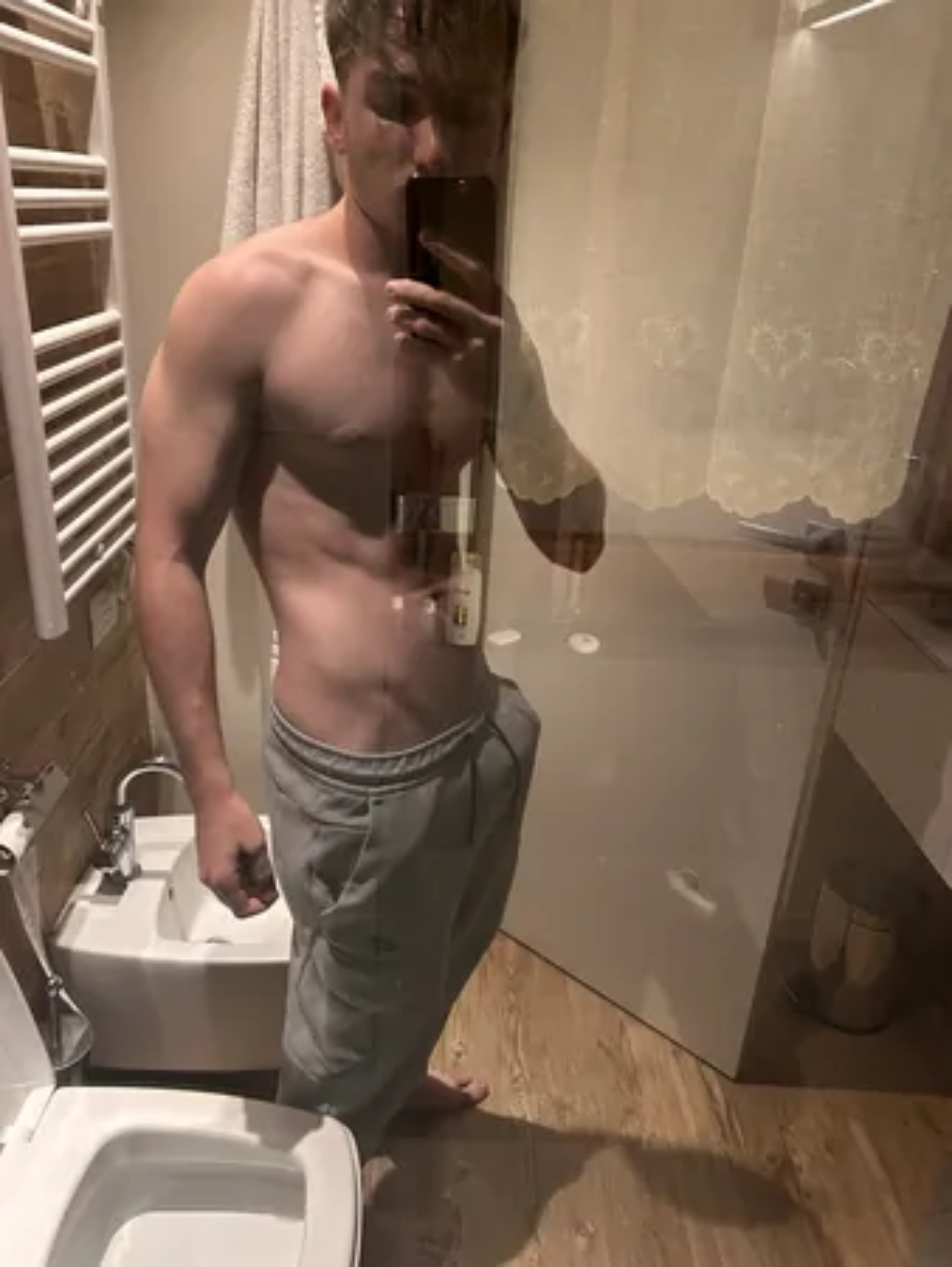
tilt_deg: -23.4
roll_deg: -4.1
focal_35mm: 26
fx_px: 952
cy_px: 634
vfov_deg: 67.3
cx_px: 476
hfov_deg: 53.1
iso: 500
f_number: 1.5
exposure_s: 1/33
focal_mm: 5.7
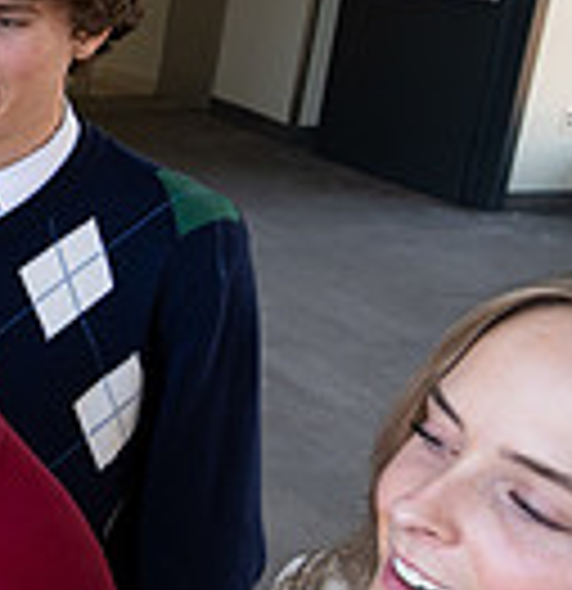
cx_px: -501
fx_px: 1500
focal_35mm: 79
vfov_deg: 22.2
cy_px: 297
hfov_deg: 17.1
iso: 160
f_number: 4
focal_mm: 16
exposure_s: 1/160
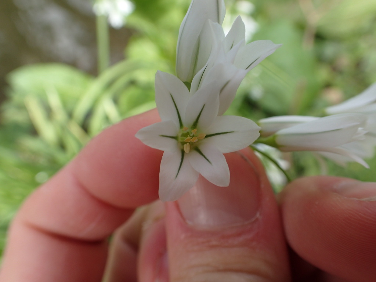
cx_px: 188
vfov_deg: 46.8
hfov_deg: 60.0
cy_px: 141
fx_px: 326
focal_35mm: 30
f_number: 3.2
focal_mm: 5.5
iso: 100
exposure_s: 1/250
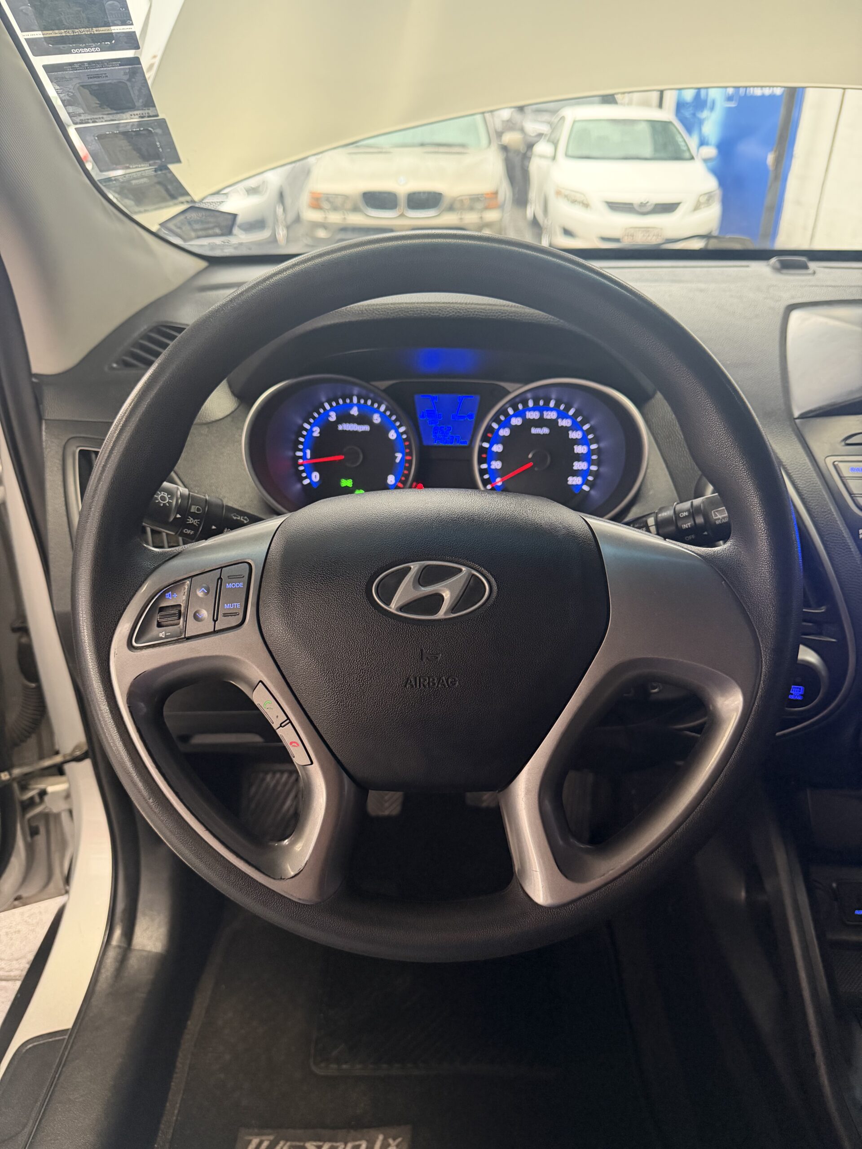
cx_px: 431
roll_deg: -0.3
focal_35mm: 24
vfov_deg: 71.6
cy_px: 574
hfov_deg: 56.8
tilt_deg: -30.8
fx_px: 797
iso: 500
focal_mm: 6.76
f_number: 1.78
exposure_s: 1/60
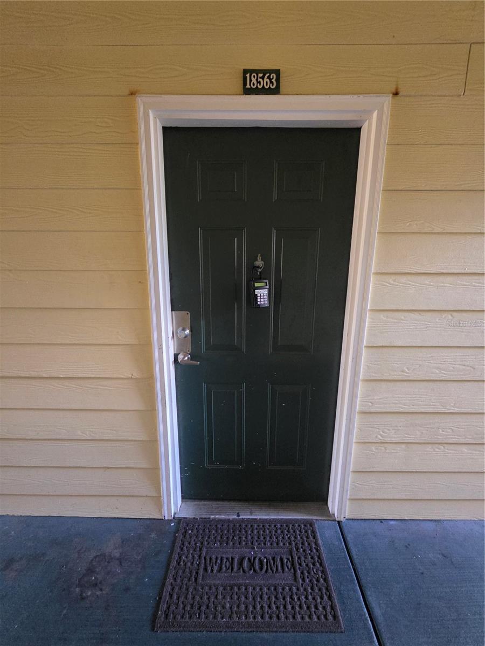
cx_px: 242
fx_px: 243
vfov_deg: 106.2
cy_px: 323
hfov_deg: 89.9
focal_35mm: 13
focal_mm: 2.2
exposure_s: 1/60
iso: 1250
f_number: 1.9
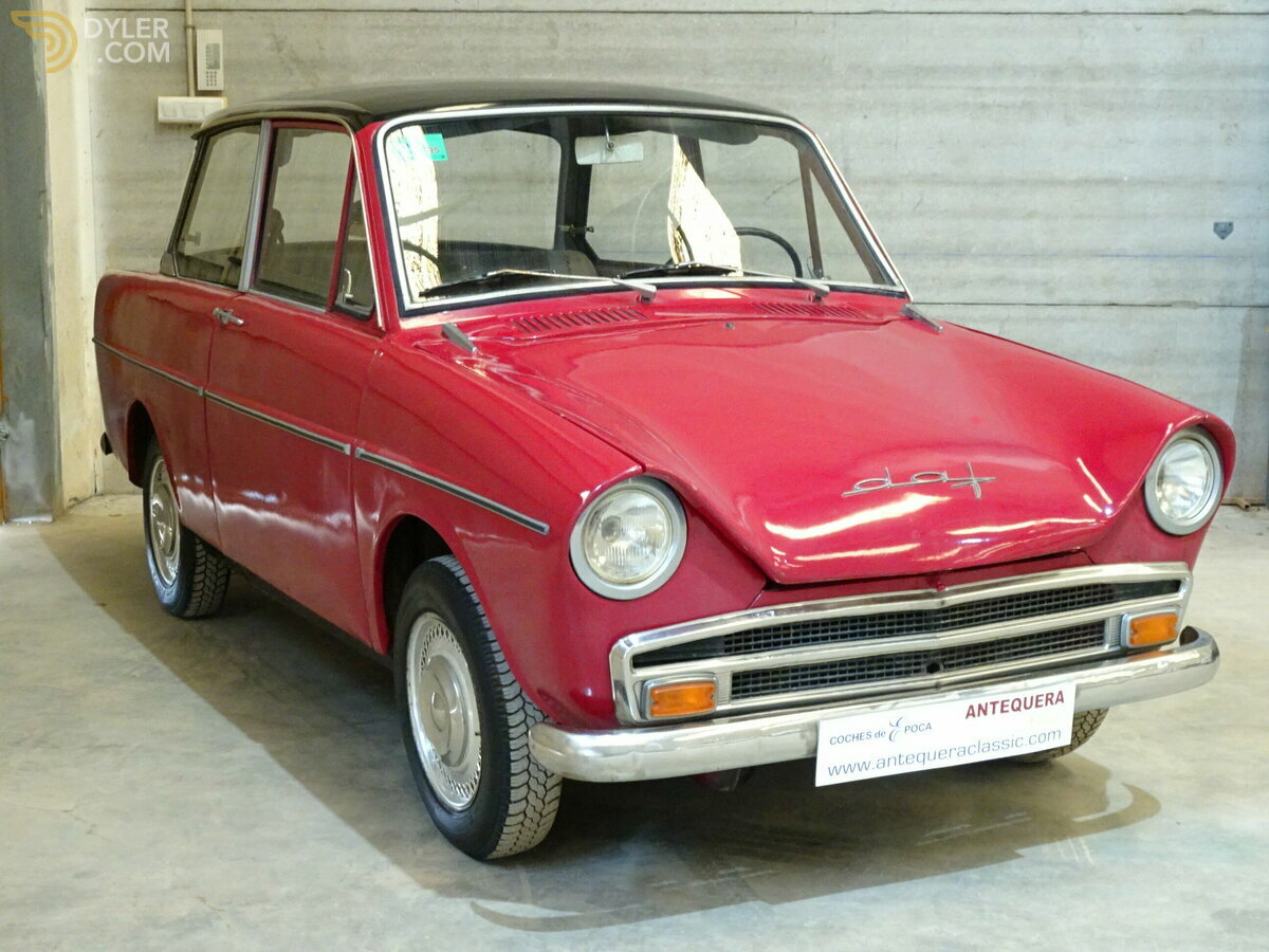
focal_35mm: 50
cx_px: 634
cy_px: 476
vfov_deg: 29.1
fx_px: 1833
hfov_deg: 38.2
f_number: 4.5
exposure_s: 1/10
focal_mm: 8.51
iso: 800
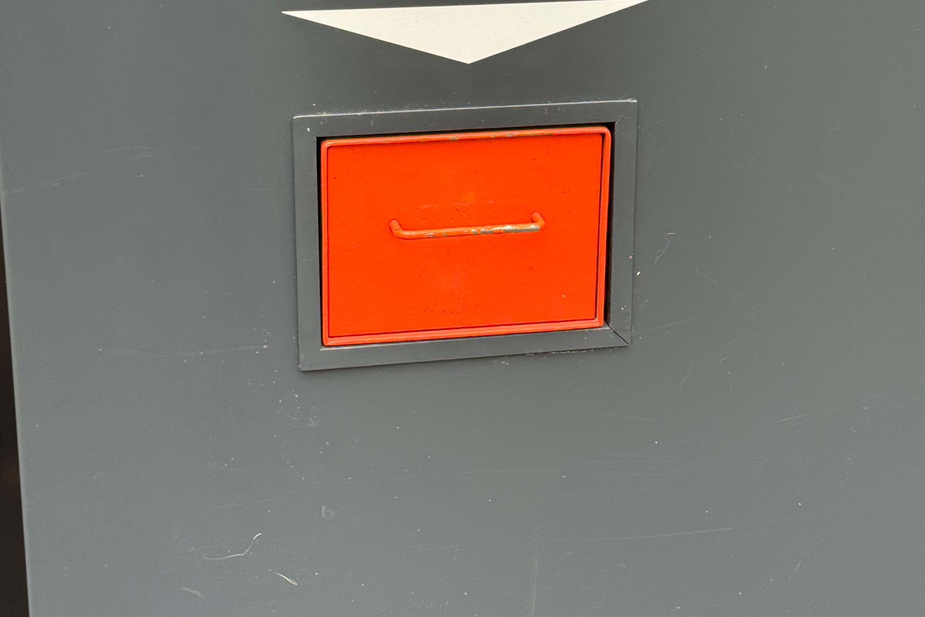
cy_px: 148
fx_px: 1876
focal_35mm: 73
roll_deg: -1.0
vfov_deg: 18.5
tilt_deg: -17.5
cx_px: 469
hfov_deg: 27.7
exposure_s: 1/121
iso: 100
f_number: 1.78
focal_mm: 6.76
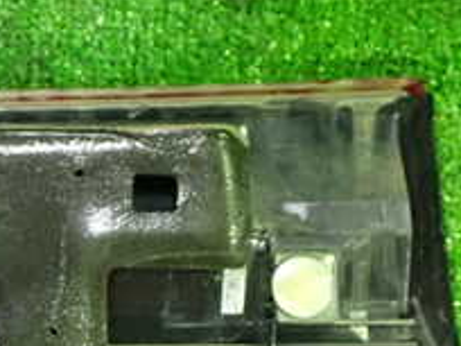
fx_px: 1412
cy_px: 303
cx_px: -145
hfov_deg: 17.4
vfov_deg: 13.8
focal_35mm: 106
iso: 800
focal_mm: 6.37
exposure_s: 1/25
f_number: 2.5
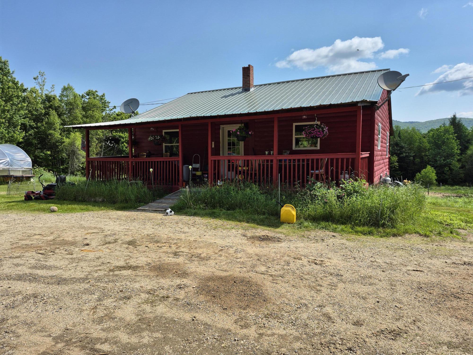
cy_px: 178
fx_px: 314
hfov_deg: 73.9
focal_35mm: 23
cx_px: 236
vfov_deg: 58.9
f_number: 1.8
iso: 25
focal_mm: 5.4
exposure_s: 1/2112
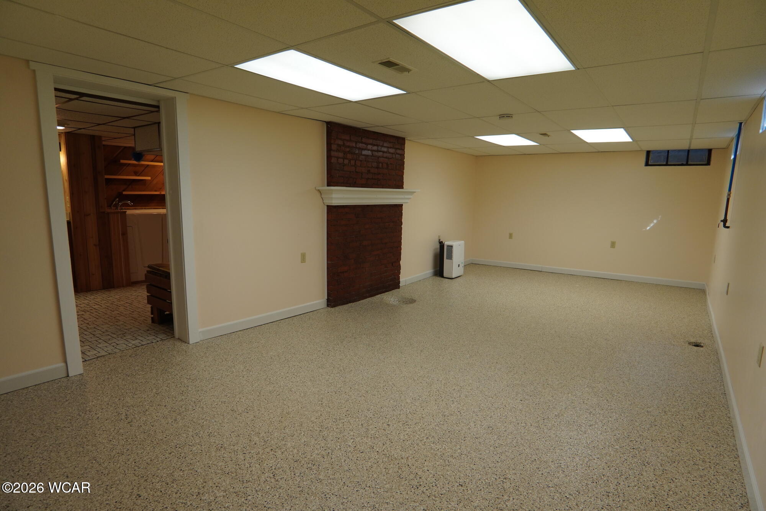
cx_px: 383
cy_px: 256
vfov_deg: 67.4
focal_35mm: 18
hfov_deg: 90.0
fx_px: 383
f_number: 4
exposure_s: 1/160
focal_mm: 12
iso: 400
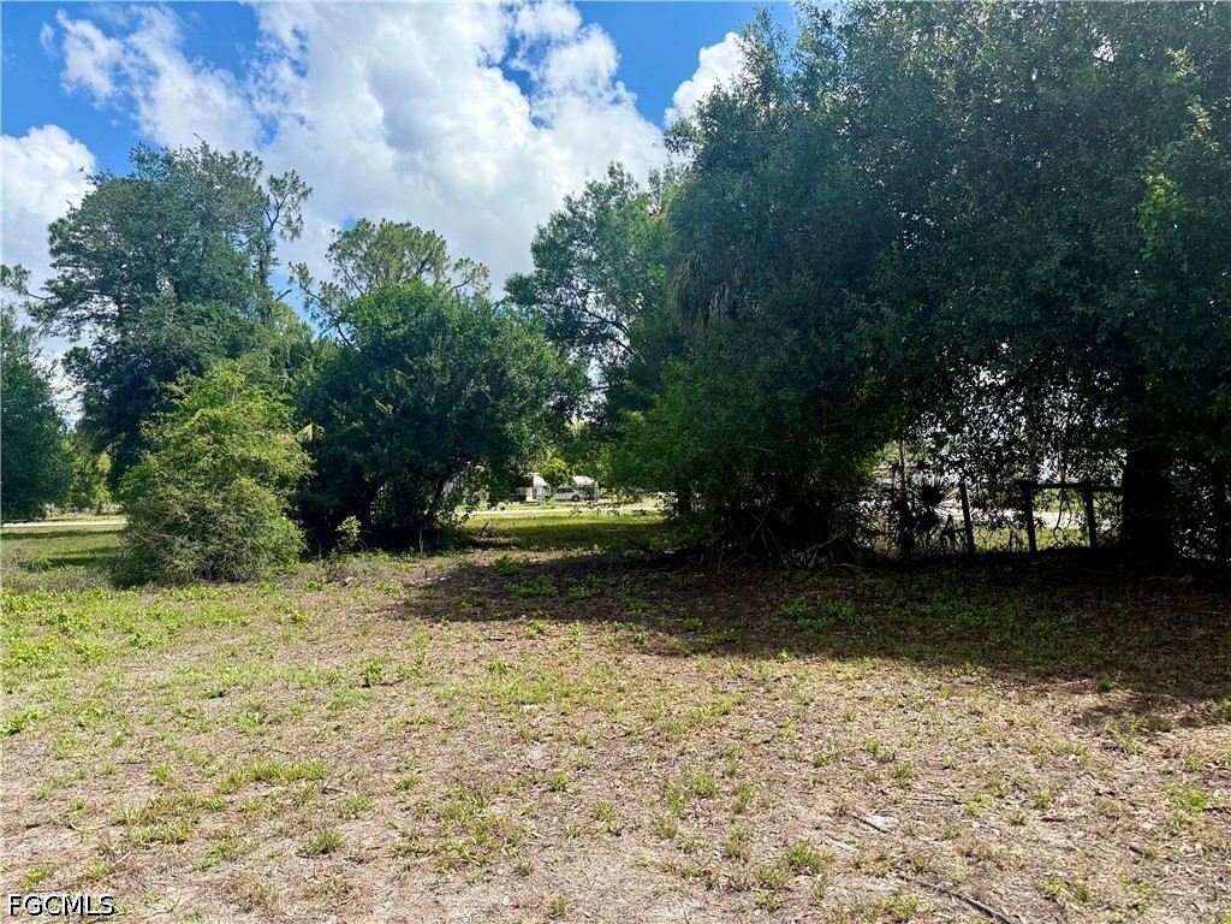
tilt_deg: +1.7
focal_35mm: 24
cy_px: 462
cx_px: 616
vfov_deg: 56.8
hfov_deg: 71.6
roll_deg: +0.6
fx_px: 853
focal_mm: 6.76
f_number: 1.78
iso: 100
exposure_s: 1/3584
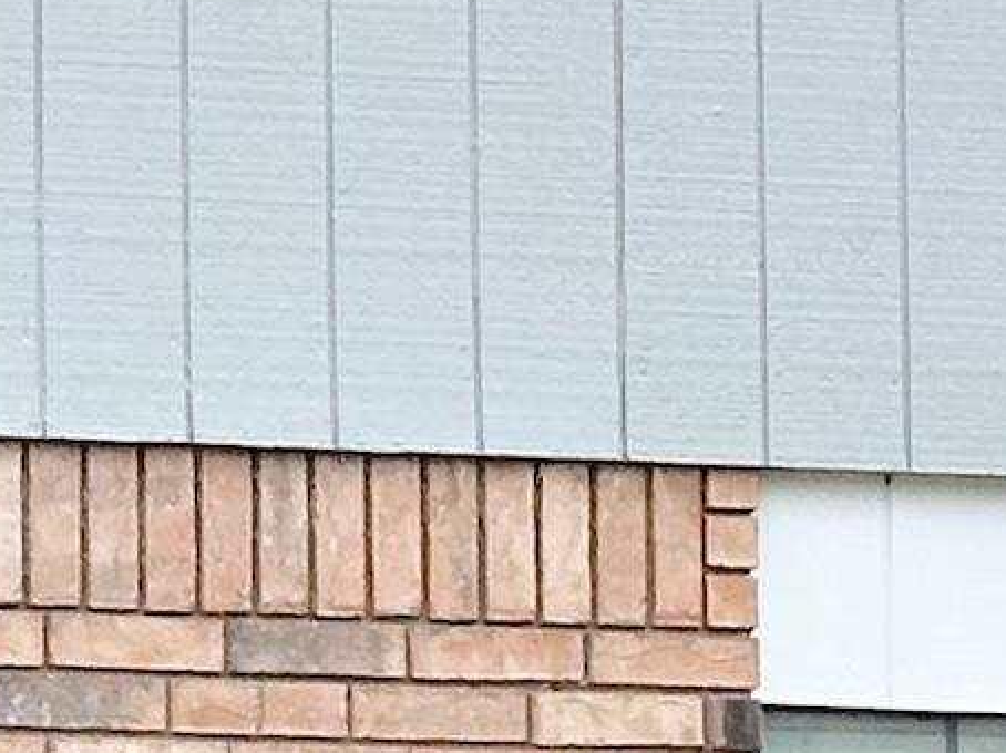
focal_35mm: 325
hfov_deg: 6.0
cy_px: 321
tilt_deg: +6.2
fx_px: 9440
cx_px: -948
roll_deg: -0.9
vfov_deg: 4.6
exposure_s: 1/1212
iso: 64
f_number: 1.78
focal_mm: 6.86
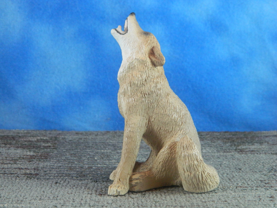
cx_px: 138
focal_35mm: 57
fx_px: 456
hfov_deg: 33.8
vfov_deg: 25.7
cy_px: 104
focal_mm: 10.2
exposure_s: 1/30
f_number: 3.8
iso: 400
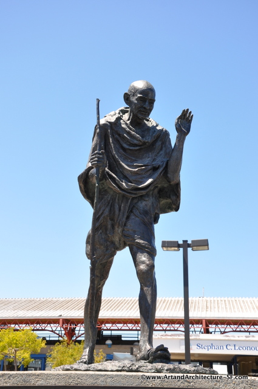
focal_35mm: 48
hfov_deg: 28.0
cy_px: 194
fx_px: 517
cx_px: 129
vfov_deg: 41.2
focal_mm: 32
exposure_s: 1/250
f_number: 8
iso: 200
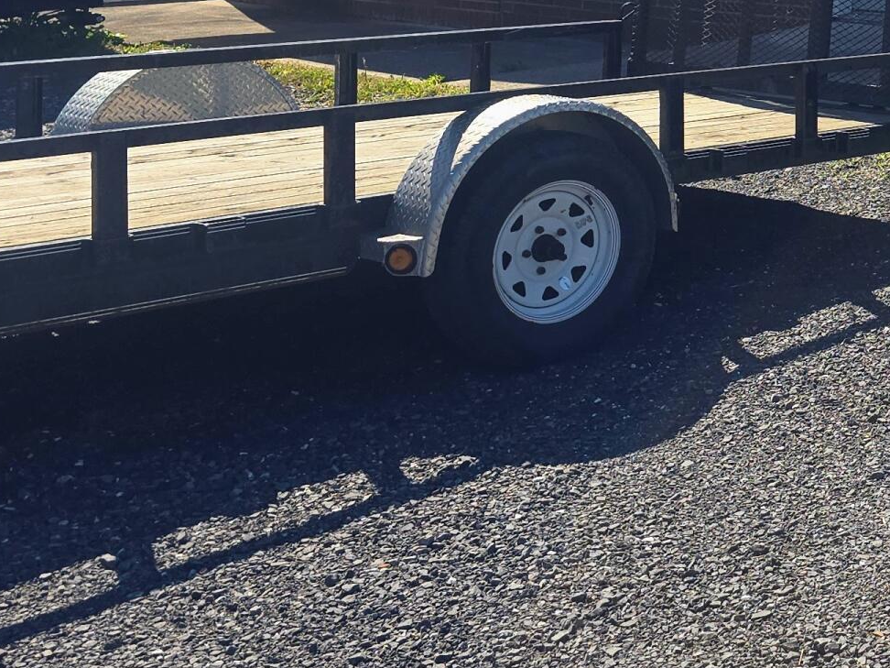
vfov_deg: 19.6
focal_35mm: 71
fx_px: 1825
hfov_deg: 23.0
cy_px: -115
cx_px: 1273
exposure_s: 1/675
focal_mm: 6.3
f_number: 1.7
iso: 12
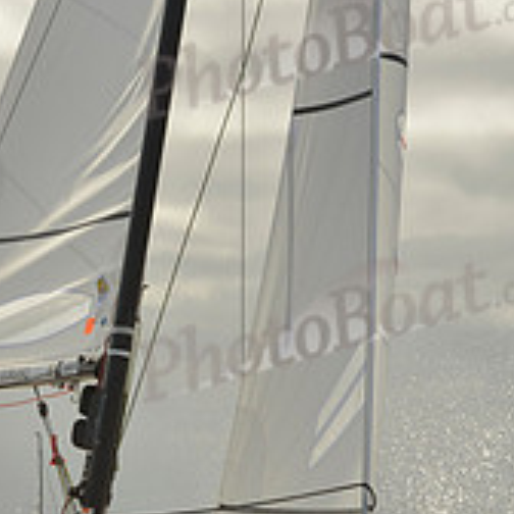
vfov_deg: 7.4
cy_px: 525
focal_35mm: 235
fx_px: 3948
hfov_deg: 7.4
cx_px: -18
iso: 400
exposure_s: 1/2500
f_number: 9
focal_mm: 80
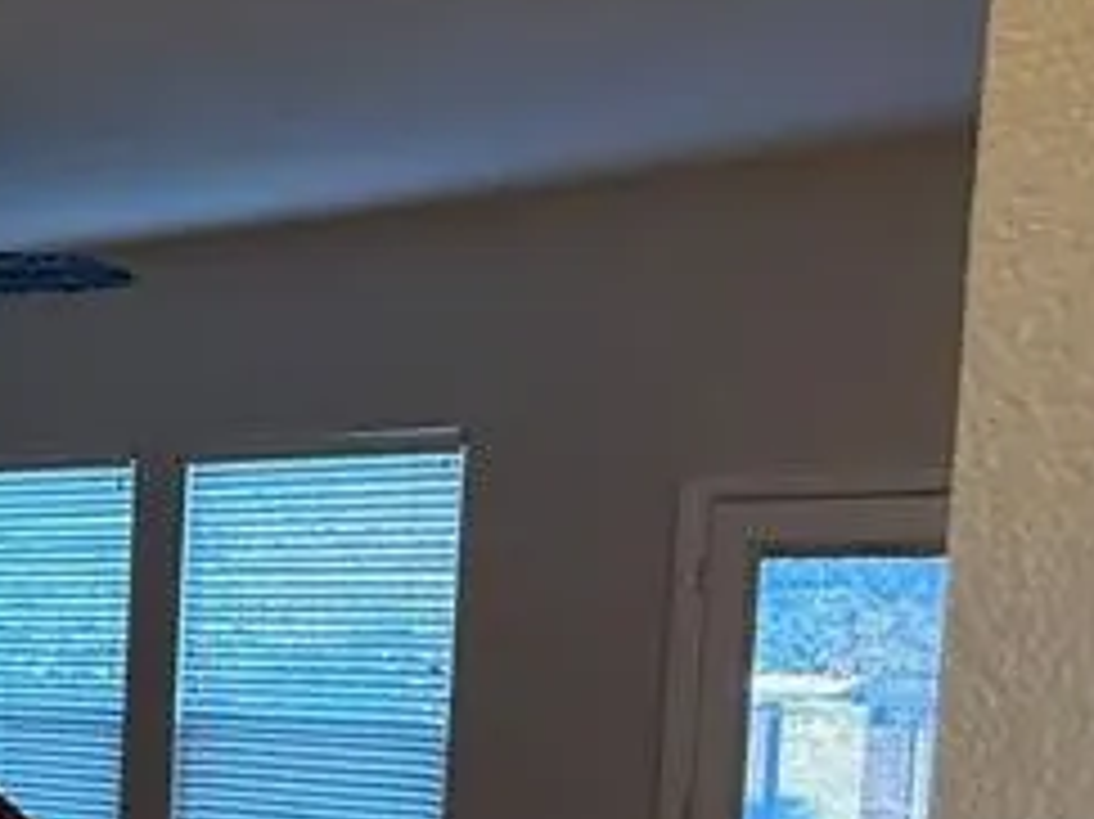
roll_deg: -0.6
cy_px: 742
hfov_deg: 23.3
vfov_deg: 24.1
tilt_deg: -2.6
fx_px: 1864
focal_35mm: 59
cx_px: -698
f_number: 2.2
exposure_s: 1/120
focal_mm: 2.22
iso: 200
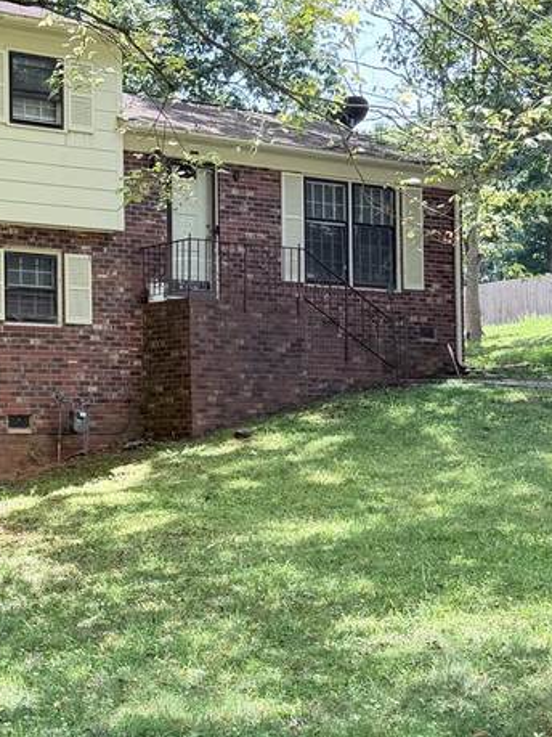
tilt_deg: +2.4
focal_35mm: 67
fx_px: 1425
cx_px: -26
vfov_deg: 29.0
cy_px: 377
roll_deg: +0.4
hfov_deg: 21.0
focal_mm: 6.76
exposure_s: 1/423
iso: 80
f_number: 1.78
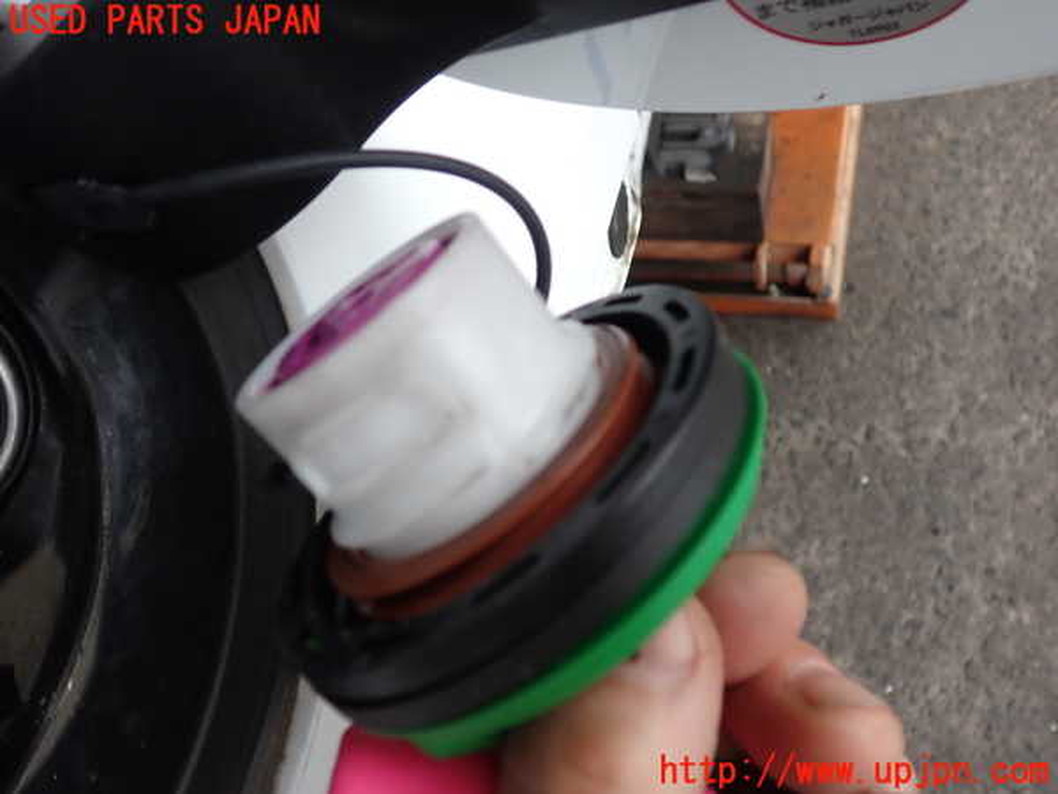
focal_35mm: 30
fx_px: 917
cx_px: 529
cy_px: 397
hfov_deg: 60.0
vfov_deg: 46.8
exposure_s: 1/100
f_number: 2.3
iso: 100
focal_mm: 5.4
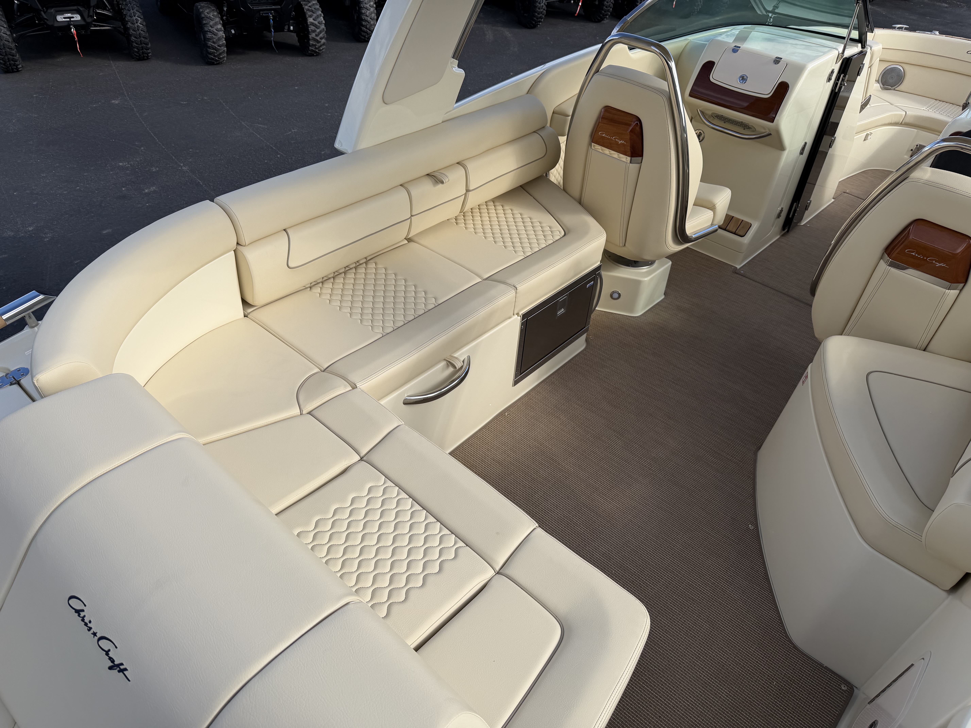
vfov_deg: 56.8
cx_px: 486
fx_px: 673
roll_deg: -4.1
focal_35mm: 24
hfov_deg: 71.6
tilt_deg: -40.3
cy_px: 364
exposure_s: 1/3584
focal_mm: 6.76
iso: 80
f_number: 1.78
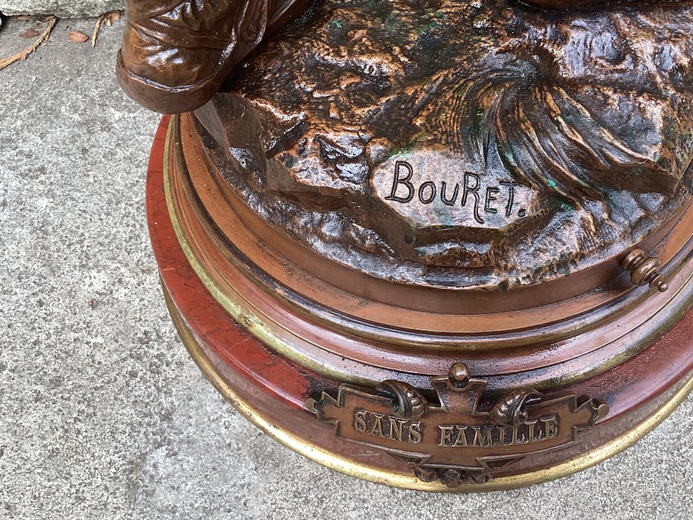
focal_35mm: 39
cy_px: 223
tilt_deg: -54.9
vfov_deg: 36.7
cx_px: 411
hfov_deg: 47.6
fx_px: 781
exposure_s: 1/100
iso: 50
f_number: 2.4
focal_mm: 3.3
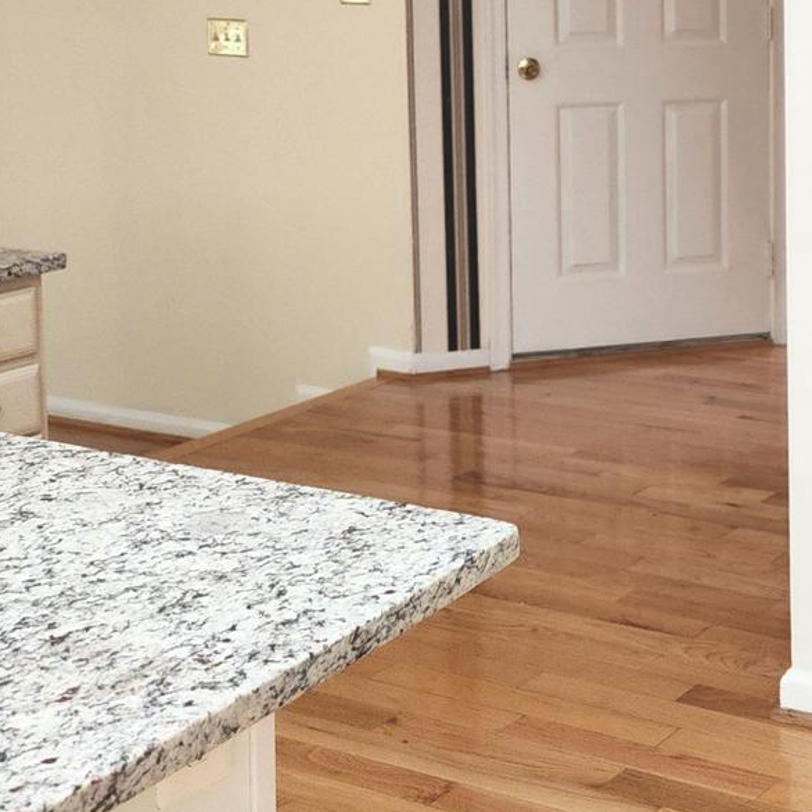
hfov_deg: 22.8
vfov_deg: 23.6
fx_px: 1884
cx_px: 905
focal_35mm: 71
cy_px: 54
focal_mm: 5.4
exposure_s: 1/120
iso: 200
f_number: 1.8
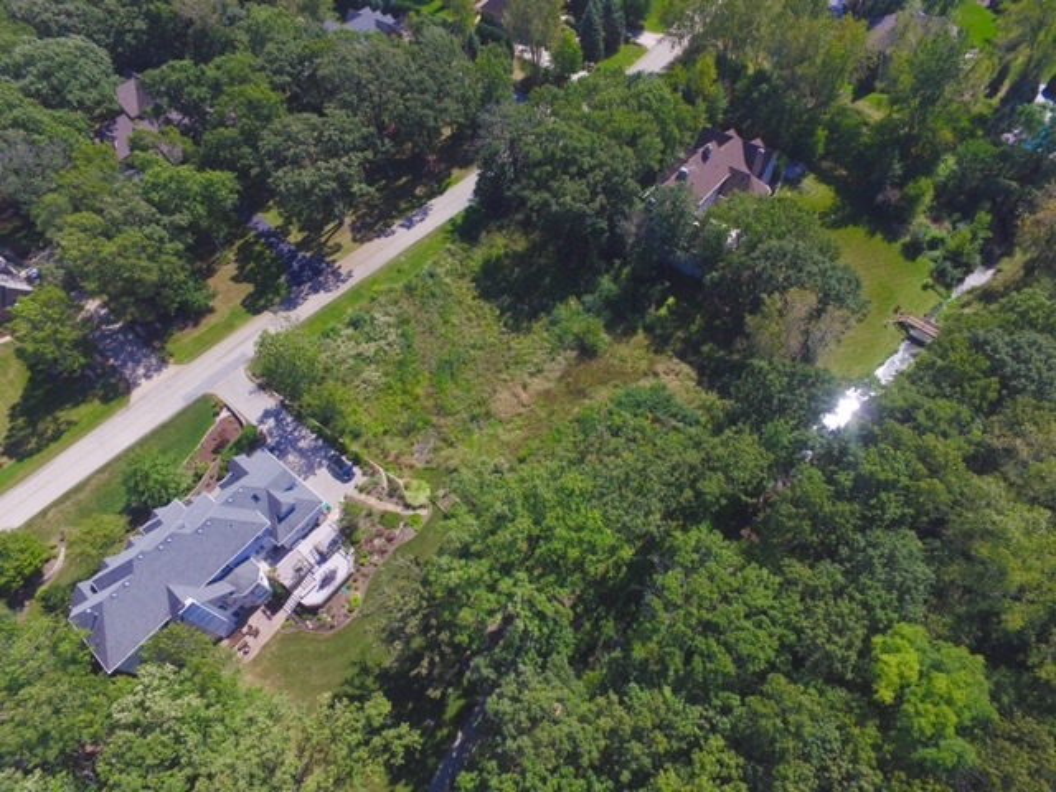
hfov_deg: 81.7
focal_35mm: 20
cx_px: 528
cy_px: 396
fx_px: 610
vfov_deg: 66.0
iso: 100
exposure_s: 1/1093
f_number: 2.8
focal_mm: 3.61
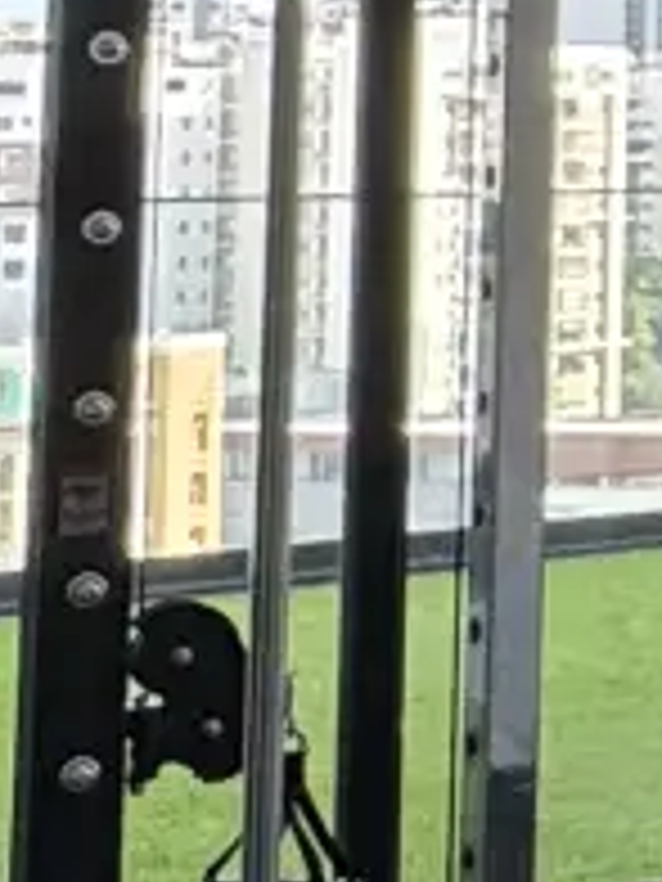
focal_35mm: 137
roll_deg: +0.3
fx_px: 3493
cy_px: -68
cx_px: 2171
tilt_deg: +3.1
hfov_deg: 8.5
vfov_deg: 14.1
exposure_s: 1/126
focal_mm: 2.22
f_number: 2.2
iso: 40
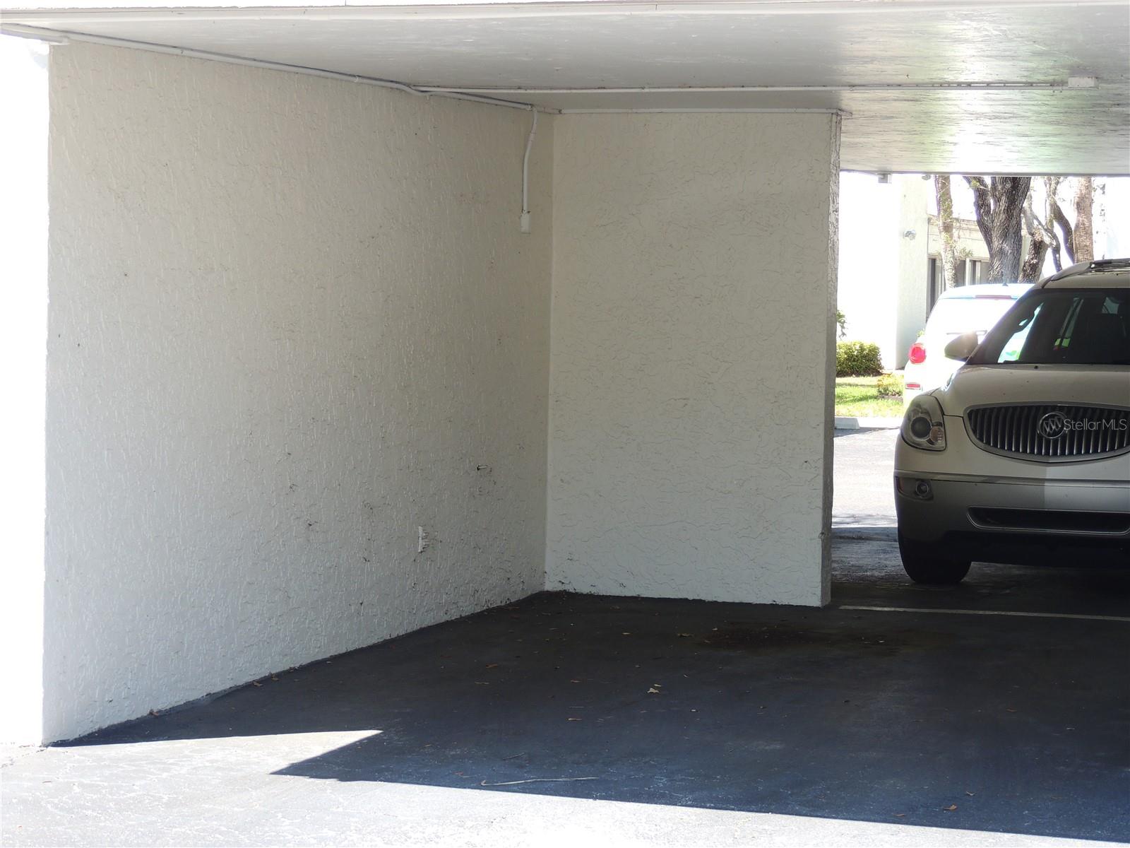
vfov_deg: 16.4
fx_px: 2938
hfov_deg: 21.8
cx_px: 565
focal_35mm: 90
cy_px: 424
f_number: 4.1
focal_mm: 16
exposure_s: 1/125
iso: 100
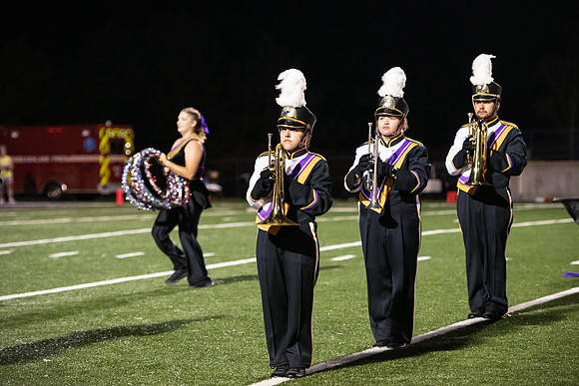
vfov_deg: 11.2
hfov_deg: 16.8
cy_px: 193
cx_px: 290
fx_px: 1963
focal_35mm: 122
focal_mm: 122
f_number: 3.2
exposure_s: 1/500
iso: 5000
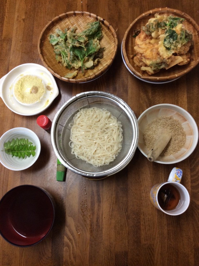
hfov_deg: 44.1
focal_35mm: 32
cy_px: 133
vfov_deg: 56.9
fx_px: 246
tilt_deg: -77.4
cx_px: 100
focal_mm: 3.3
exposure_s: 1/24
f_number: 2.4
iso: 80
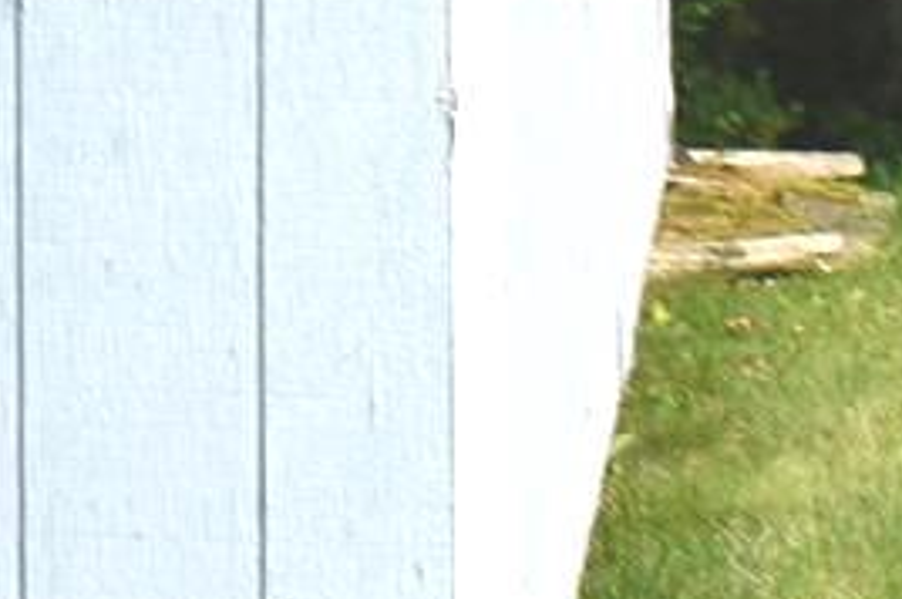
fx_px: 8329
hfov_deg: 6.1
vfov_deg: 4.1
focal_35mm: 333
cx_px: -838
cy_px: -769
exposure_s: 1/320
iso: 100
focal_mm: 29
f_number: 9
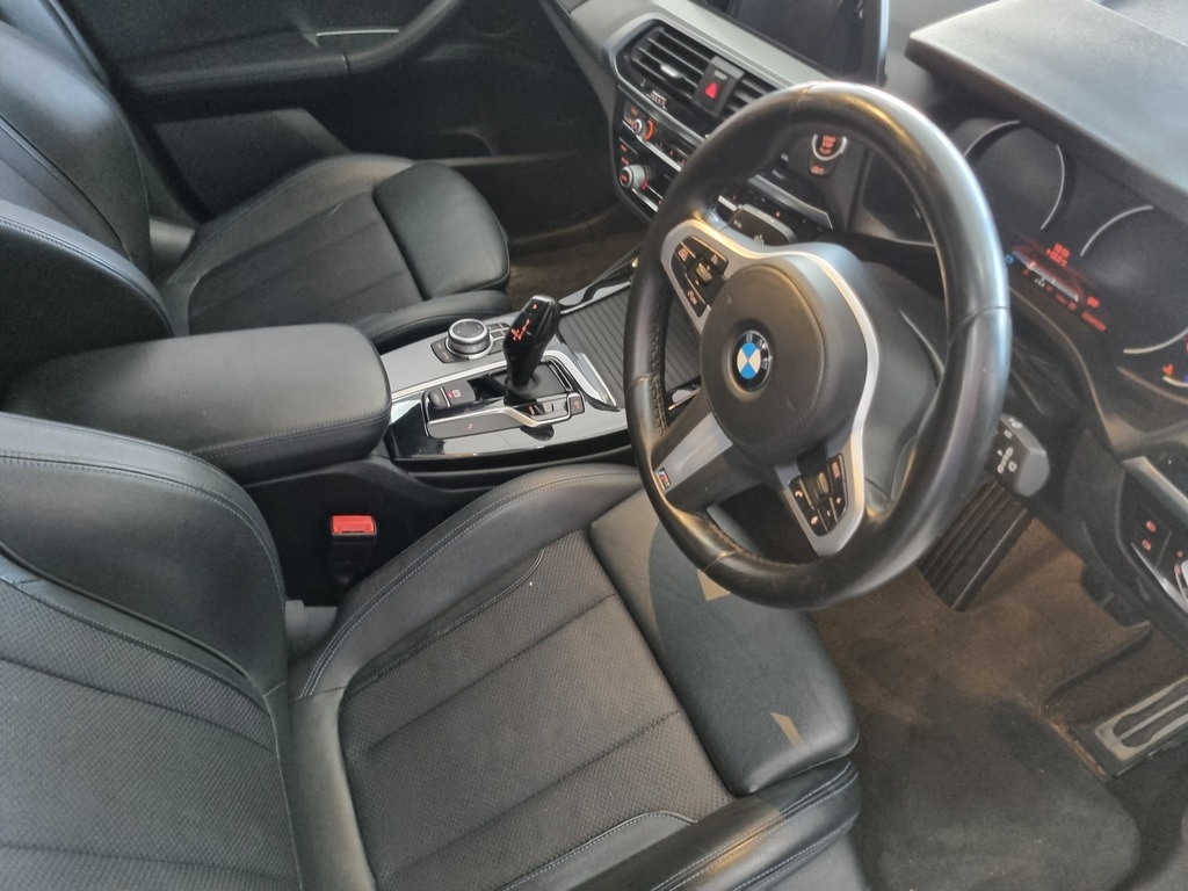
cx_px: 594
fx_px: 892
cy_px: 446
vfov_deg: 53.1
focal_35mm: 26
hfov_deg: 67.3
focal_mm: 5.4
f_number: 1.8
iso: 640
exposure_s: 1/33
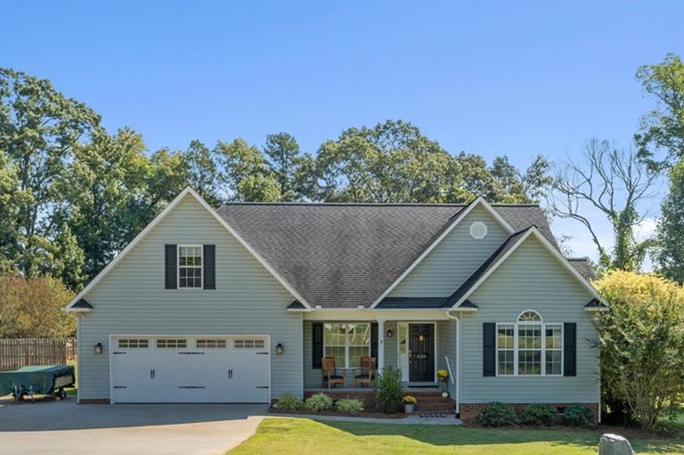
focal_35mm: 40
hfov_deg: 48.5
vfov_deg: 33.1
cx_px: 350
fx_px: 759
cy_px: 292
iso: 100
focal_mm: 30
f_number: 8
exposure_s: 1/125
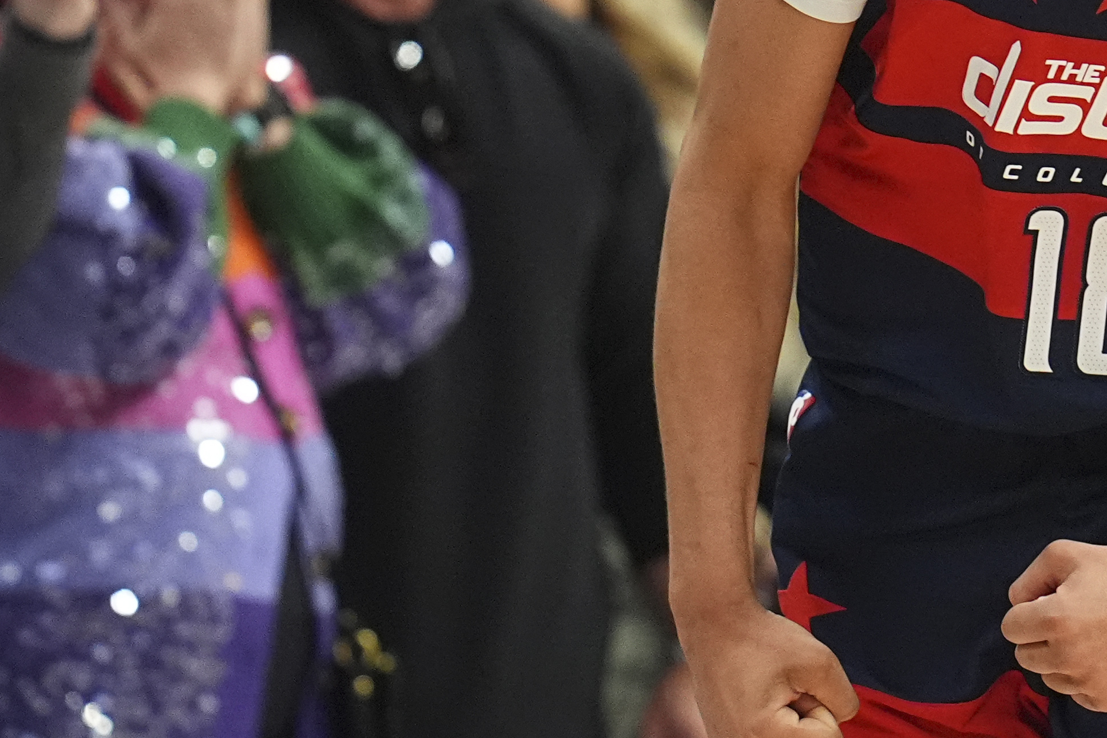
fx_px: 38155
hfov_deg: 1.7
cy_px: 24
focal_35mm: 1241
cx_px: 906
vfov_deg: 1.1
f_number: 3.2
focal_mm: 400
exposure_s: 1/2000
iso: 5000
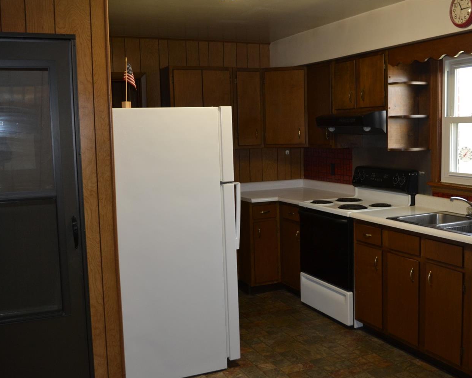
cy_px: 190
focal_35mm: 41
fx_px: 573
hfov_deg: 44.6
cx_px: 273
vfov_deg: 36.5
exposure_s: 1/60
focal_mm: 24
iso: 560
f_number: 4
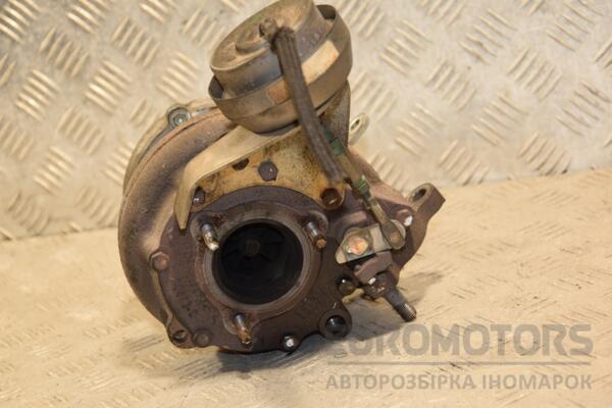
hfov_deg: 21.9
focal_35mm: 93
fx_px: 1581
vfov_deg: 14.7
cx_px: 306
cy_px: 204
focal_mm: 62
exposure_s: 1/100
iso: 800
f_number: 5.3
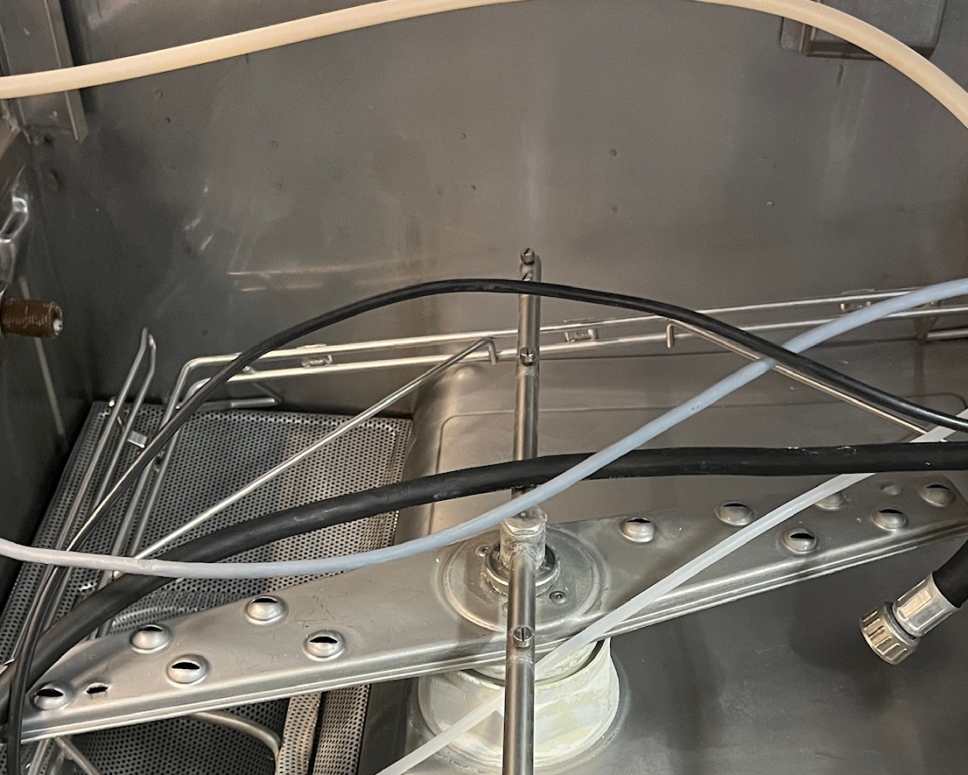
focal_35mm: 47
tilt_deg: -46.7
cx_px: 565
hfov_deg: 39.4
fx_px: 1347
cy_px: 650
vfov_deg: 31.1
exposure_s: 1/50
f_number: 1.6
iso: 500
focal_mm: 5.1
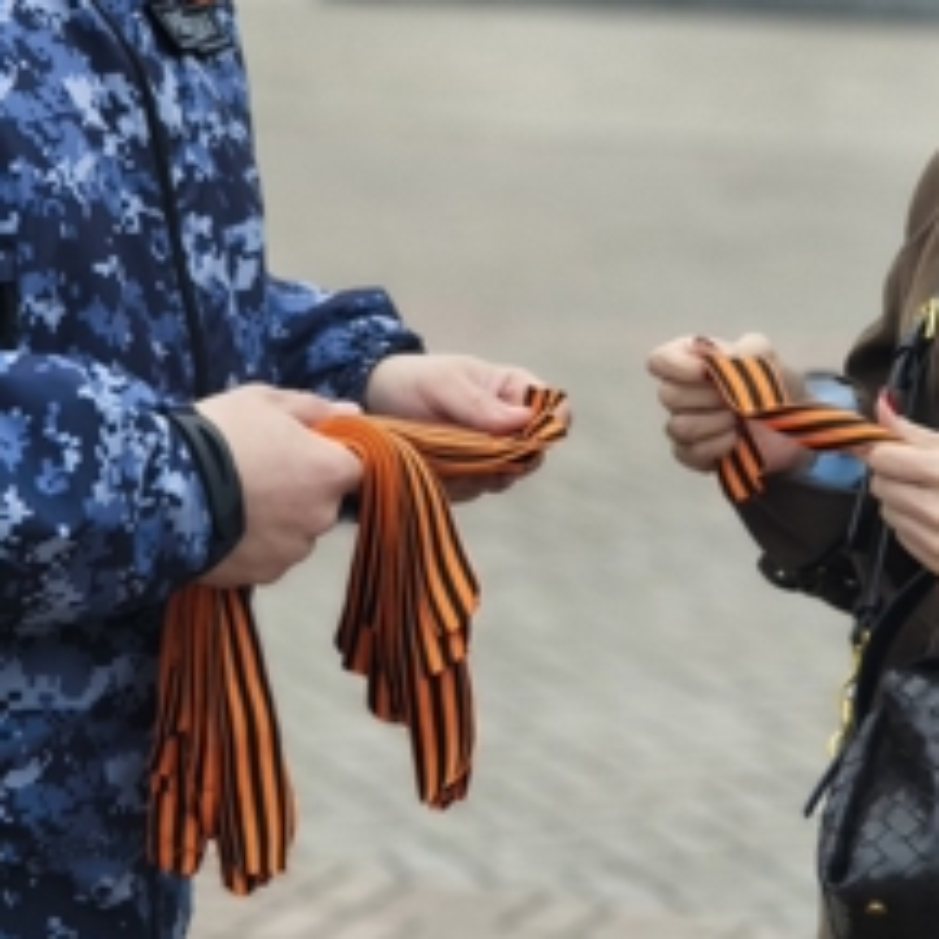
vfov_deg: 12.6
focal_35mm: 138
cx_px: 407
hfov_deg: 12.6
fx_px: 4235
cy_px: 238
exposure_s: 1/1343
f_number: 4.5
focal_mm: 7.1
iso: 320
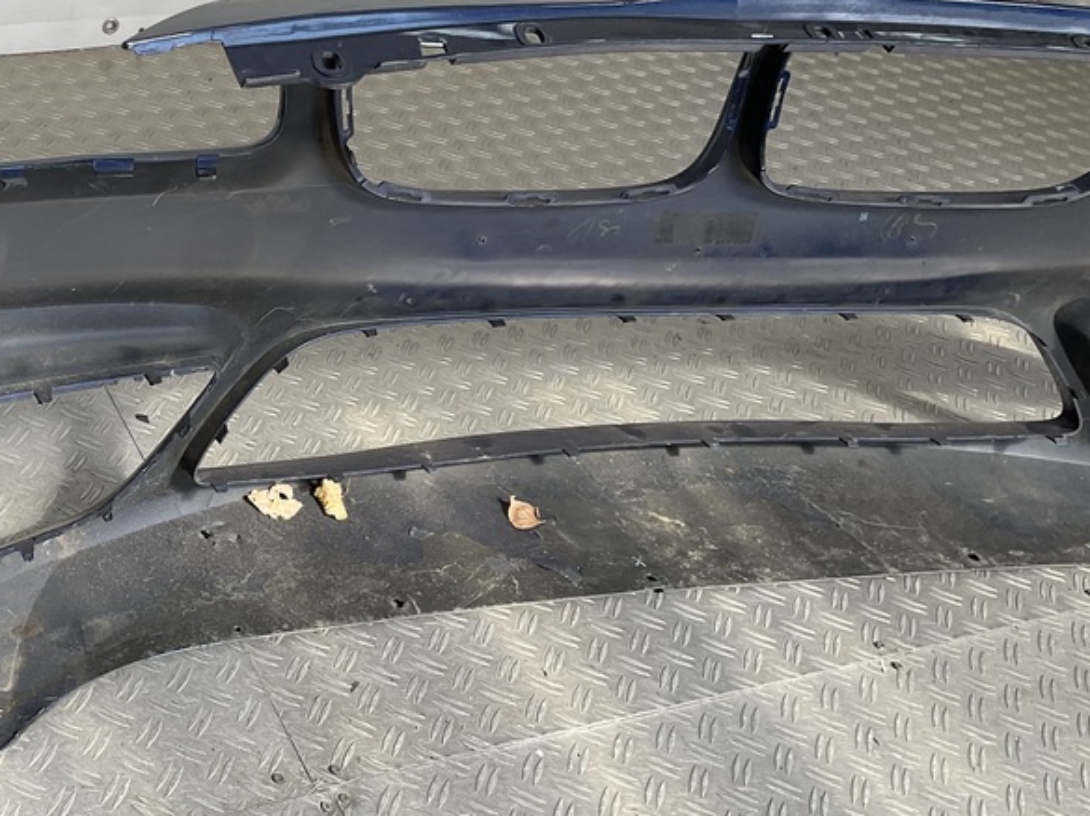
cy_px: 374
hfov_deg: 36.5
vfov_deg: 29.1
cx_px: 171
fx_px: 1573
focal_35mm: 50
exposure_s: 1/355
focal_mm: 3
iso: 16
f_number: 1.8
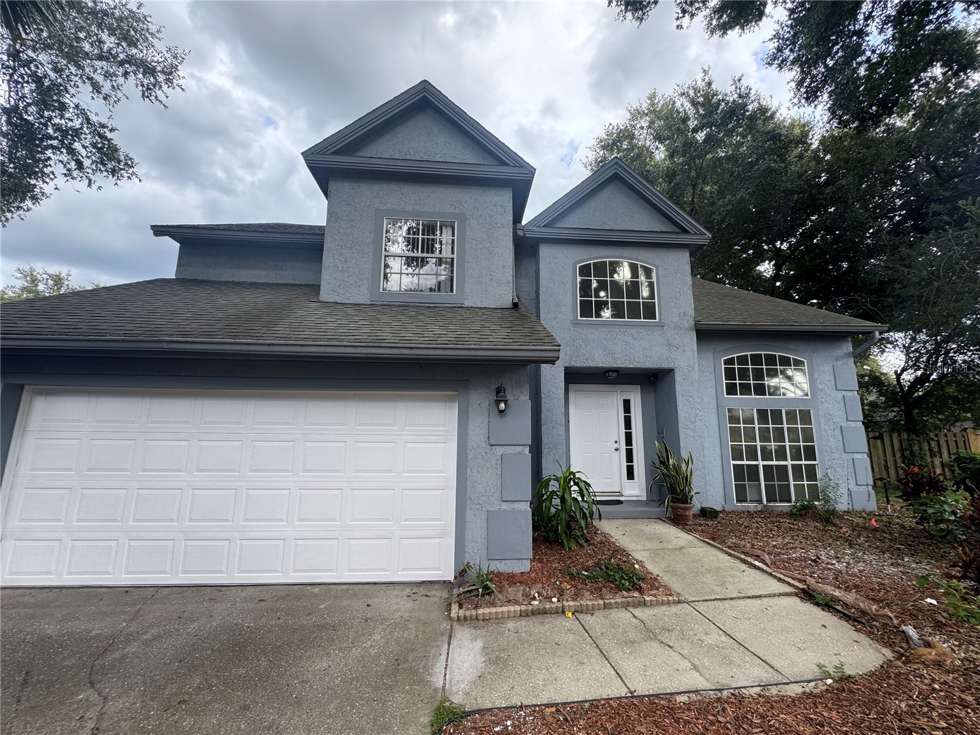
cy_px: 368
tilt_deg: +9.7
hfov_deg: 102.1
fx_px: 396
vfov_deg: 85.7
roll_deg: -0.3
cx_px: 490
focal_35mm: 14
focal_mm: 2.22
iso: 40
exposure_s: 1/155
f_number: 2.2
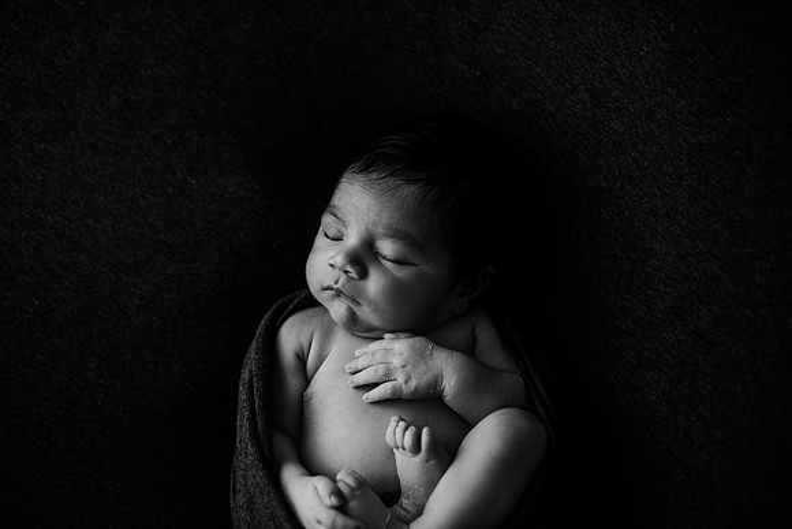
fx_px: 1100
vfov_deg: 27.0
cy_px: 264
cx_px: 396
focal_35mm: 50
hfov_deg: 39.6
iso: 100
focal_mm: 50
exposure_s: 1/160
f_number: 2.2
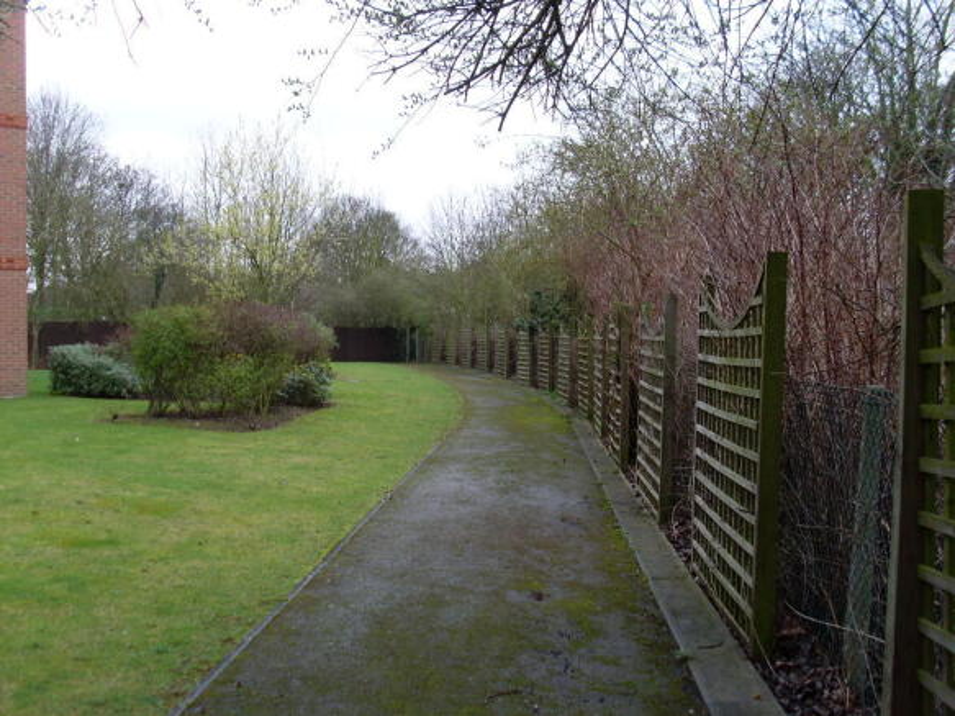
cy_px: 358
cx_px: 478
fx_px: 1048
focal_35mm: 38
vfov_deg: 37.7
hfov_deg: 49.0
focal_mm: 6.3
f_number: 3
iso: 80
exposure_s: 1/180
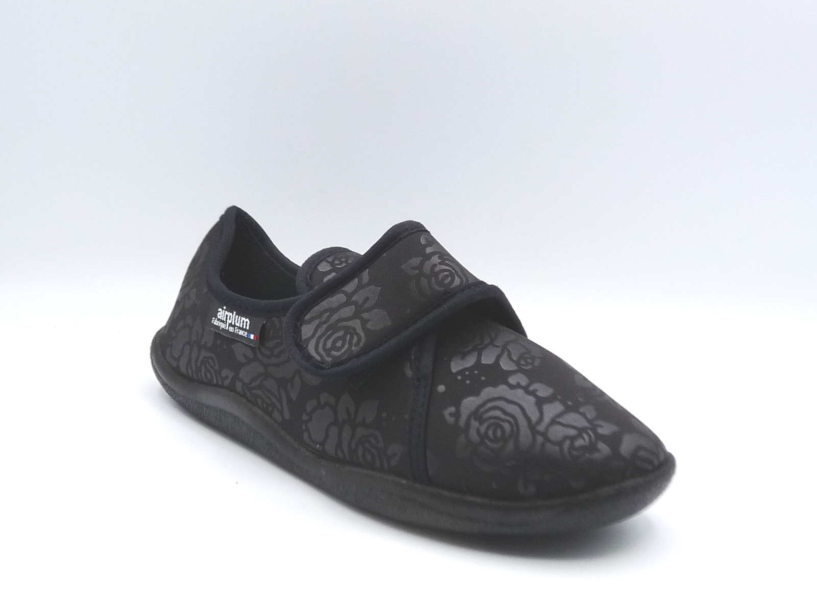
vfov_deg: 29.7
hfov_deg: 38.9
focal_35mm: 49
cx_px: 408
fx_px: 1156
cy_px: 306
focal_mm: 4.8
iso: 100
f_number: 4
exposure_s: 1/200
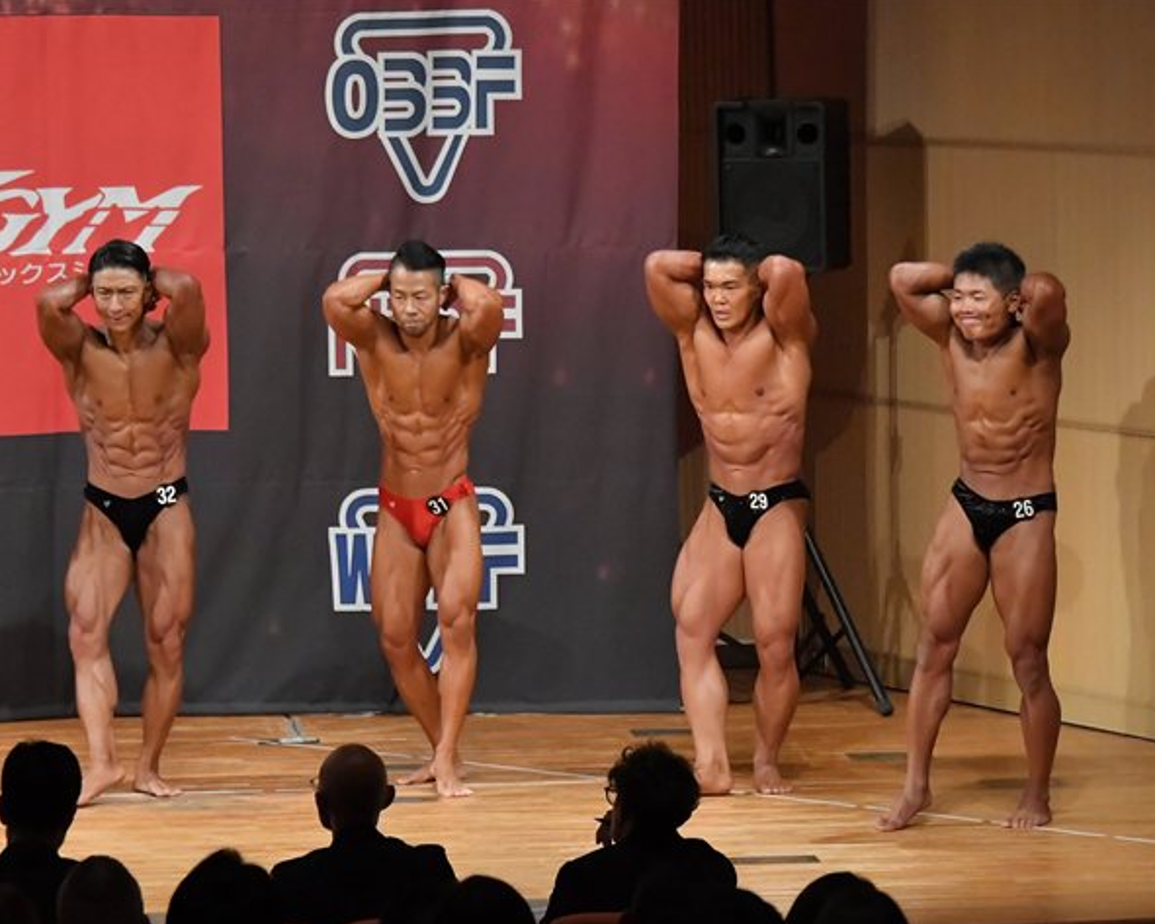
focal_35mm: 225
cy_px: 496
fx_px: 7693
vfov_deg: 6.9
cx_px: 710
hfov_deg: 8.6
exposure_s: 1/400
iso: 9000
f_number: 5.6
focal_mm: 122
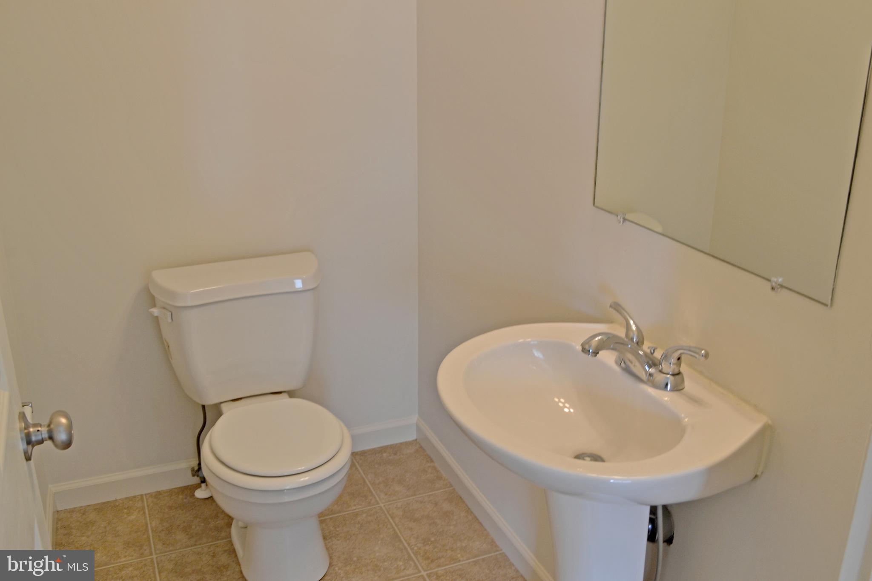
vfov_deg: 40.0
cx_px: 436
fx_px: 799
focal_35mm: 33
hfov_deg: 57.2
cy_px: 290
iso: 100
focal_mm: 22
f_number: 8
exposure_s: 1/6
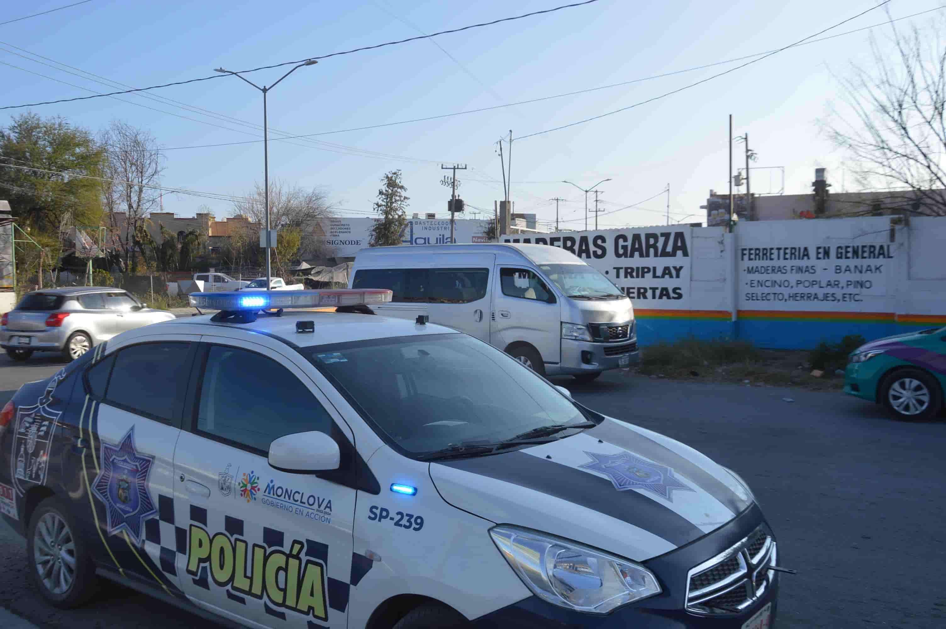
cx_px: 473
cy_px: 314
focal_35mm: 33
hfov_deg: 57.3
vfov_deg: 39.9
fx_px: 866
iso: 100
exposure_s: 1/250
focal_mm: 22
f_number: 8
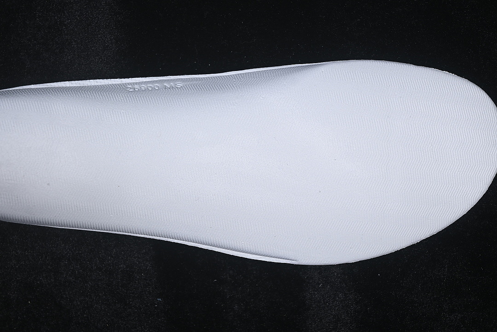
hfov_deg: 27.0
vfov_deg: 18.2
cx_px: 248
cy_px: 166
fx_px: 1035
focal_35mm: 75
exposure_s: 1/60
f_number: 7.1
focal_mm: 50
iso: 160
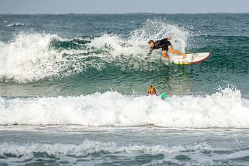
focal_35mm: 473
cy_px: 58
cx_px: 188
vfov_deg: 2.9
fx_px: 3271
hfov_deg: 4.4
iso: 200
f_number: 5
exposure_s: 1/2000
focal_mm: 200
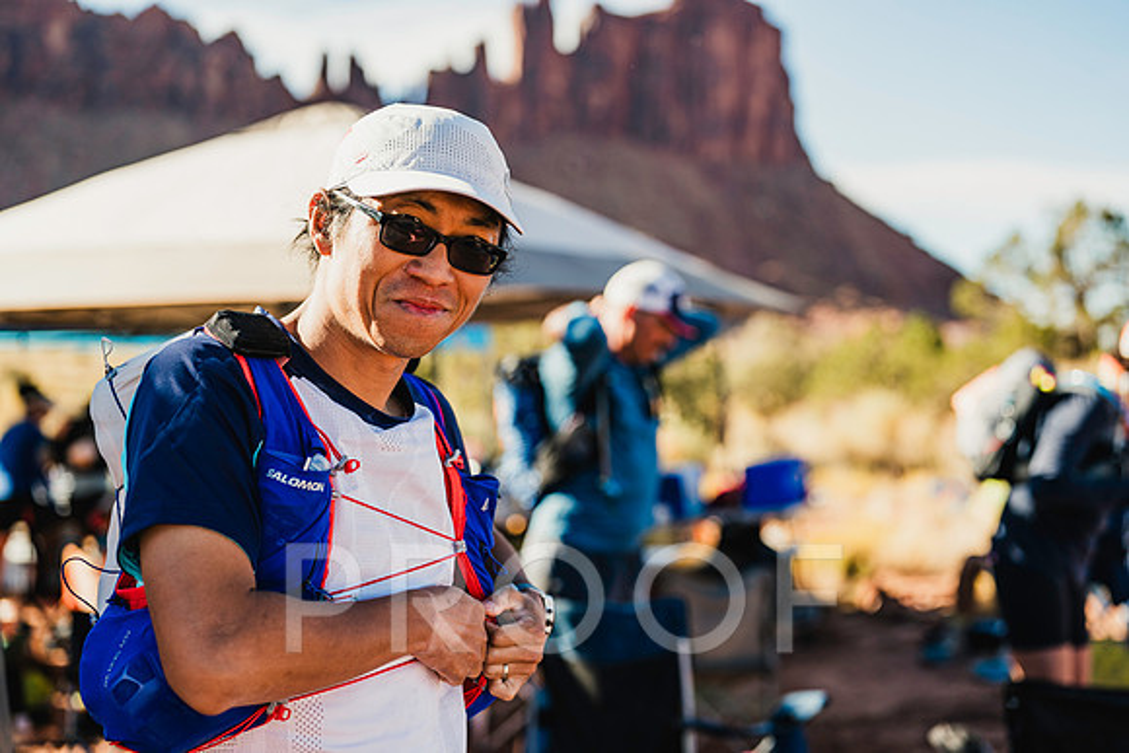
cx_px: 564
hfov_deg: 39.6
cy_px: 376
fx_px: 1568
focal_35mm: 50
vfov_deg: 27.0
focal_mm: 50
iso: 100
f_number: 2.2
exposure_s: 1/1250
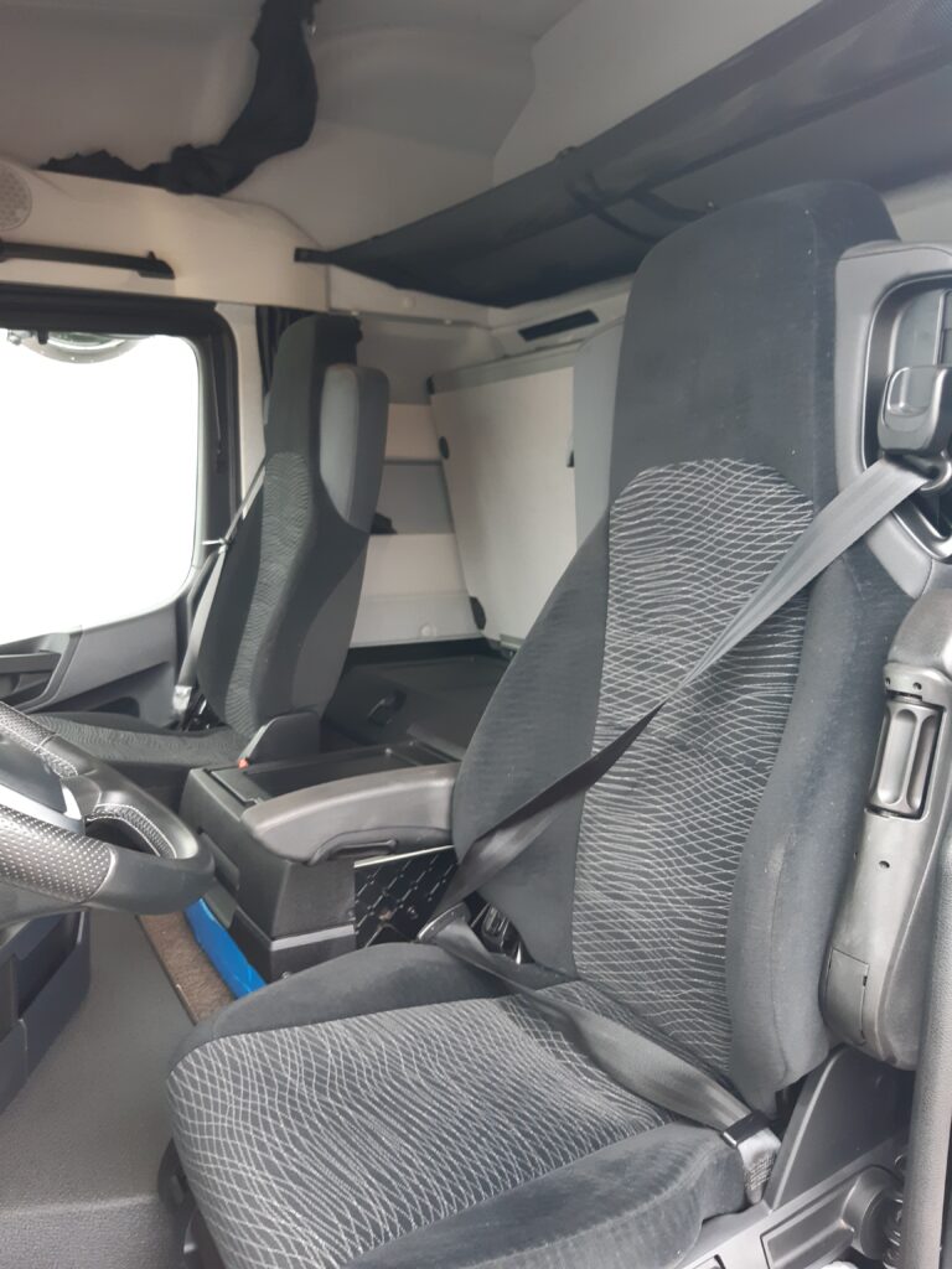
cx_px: 476
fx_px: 953
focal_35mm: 26
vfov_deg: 67.3
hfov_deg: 53.1
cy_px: 634
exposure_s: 1/50
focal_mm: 3.92
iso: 160
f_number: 1.7
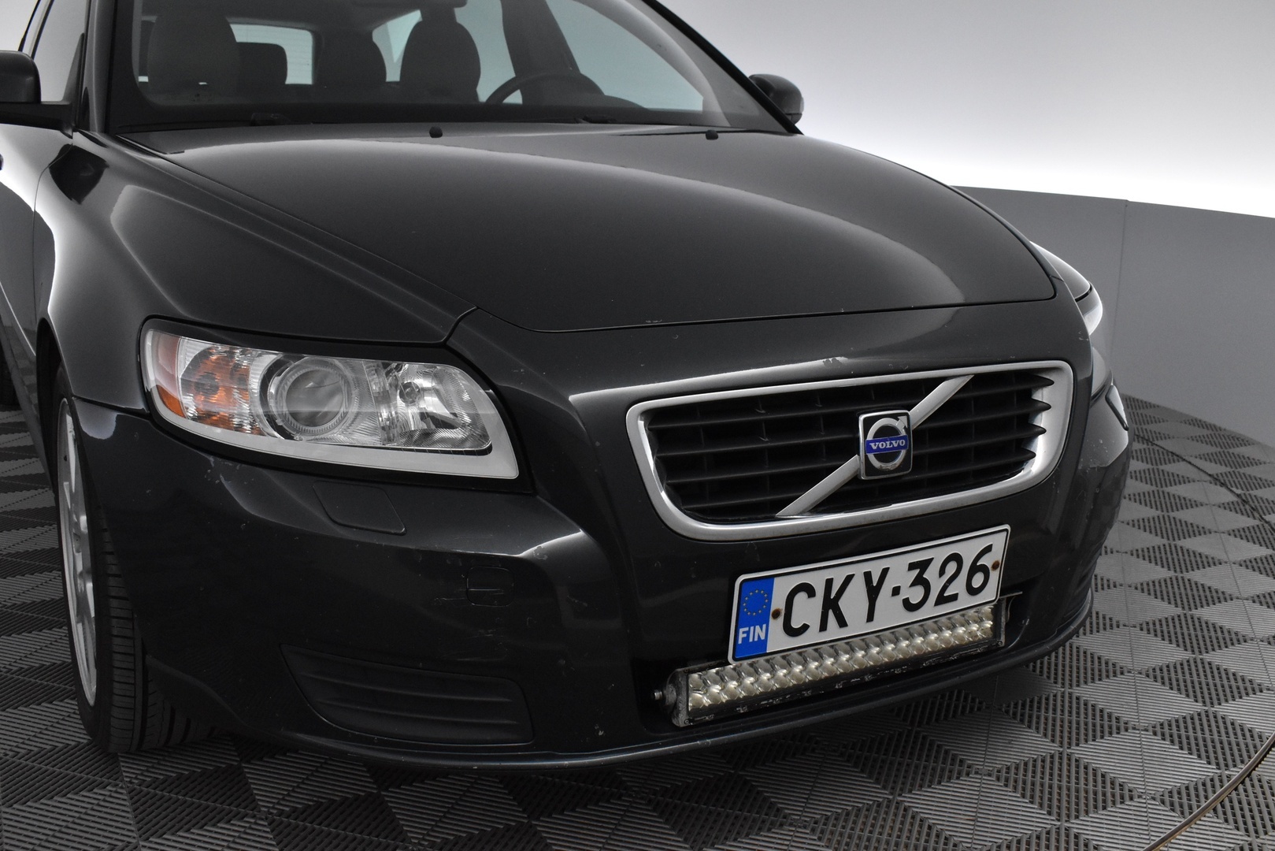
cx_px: 638
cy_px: 426
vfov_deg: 36.9
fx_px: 1275
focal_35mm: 36
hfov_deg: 53.1
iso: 3200
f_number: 6.3
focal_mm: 24
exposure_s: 1/160
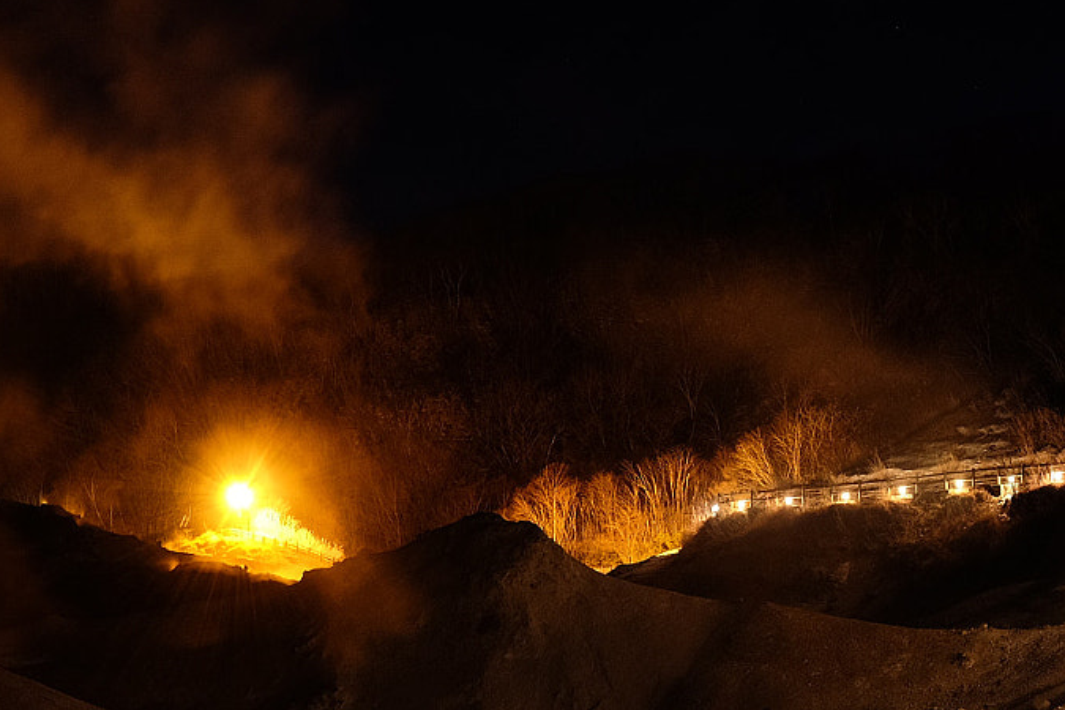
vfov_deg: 16.3
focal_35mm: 83
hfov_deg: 23.6
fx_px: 2455
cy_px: 604
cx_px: 1015
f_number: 4
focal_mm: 23
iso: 800
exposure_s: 1.4
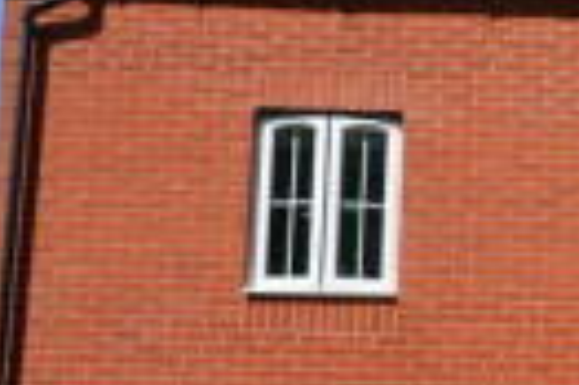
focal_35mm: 75
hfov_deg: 24.1
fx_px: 1205
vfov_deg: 17.3
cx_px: 725
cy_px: 465
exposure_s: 1/250
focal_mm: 10
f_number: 10
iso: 220
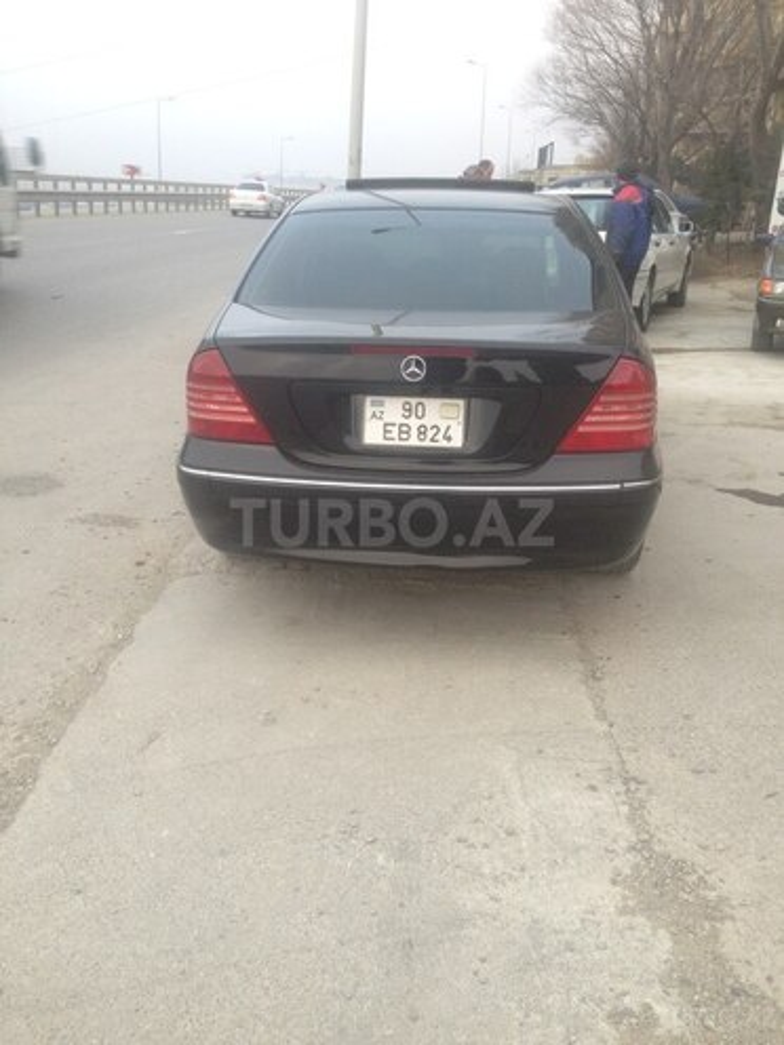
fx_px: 997
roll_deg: -3.1
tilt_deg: -19.0
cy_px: 522
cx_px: 392
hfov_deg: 42.9
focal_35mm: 33
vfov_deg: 55.4
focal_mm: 4.12
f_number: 2.4
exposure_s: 1/60
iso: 64
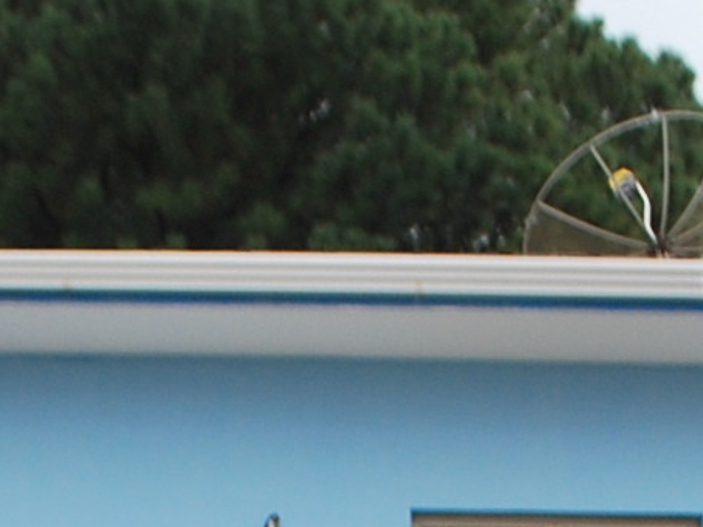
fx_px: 3757
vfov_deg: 7.5
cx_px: 20
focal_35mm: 185
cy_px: 1261
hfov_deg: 10.6
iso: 200
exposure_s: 1/125
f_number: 5.6
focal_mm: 20
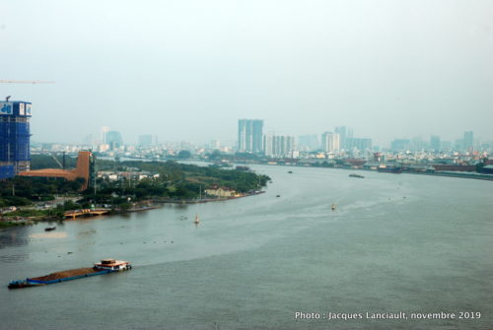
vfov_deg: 20.7
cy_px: 165
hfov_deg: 30.5
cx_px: 246
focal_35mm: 66
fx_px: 905
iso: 200
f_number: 13
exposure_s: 1/20
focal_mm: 44
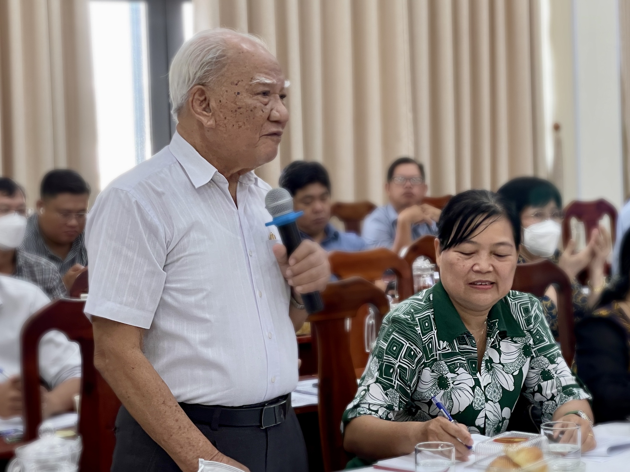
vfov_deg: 22.9
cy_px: 236
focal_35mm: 64
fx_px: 1165
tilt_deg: -2.8
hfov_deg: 30.3
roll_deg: +2.1
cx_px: 315
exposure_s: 1/90
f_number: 2.2
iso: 160
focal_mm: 7.5
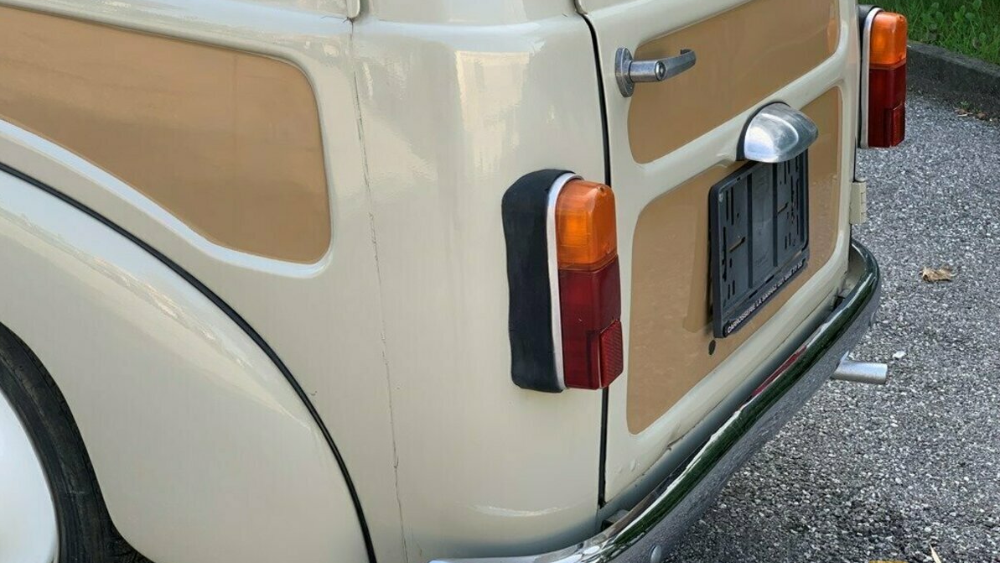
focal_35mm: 57
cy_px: 241
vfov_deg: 21.1
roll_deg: -4.2
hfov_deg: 36.6
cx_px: 500
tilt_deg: -20.9
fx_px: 1511
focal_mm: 6
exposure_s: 1/122
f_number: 2.4
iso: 16
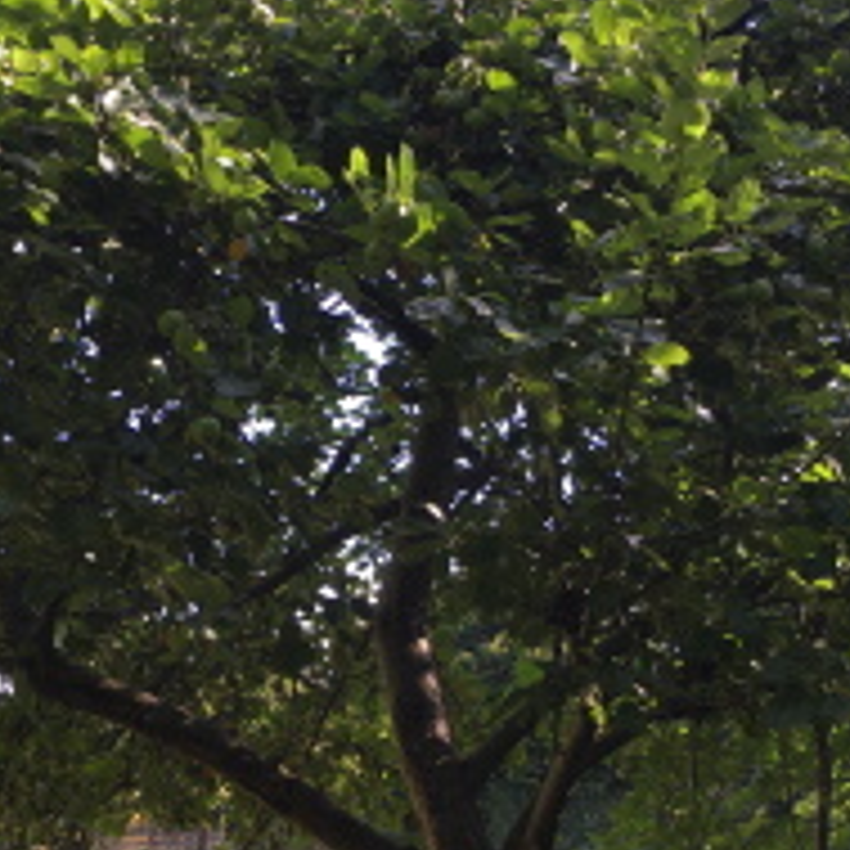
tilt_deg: +8.2
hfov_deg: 28.1
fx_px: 1695
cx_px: 378
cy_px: 625
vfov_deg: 27.8
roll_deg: -1.0
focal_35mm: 61
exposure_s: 1/245
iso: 25
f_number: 2.2
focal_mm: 4.15
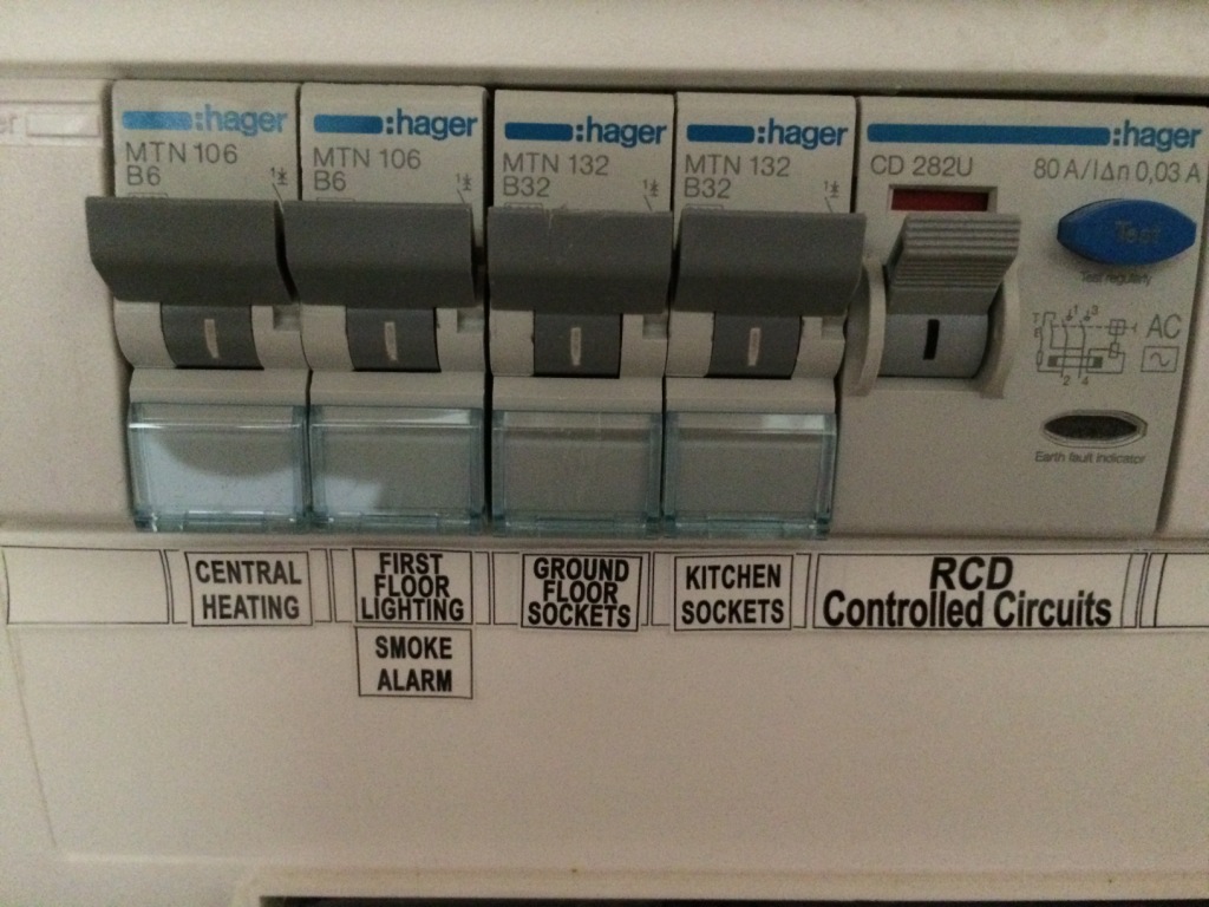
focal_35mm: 29
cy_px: 454
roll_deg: -0.5
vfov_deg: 48.2
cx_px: 604
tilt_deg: -11.1
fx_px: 1013
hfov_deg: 61.7
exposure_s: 1/15
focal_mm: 4.15
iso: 640
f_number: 2.2
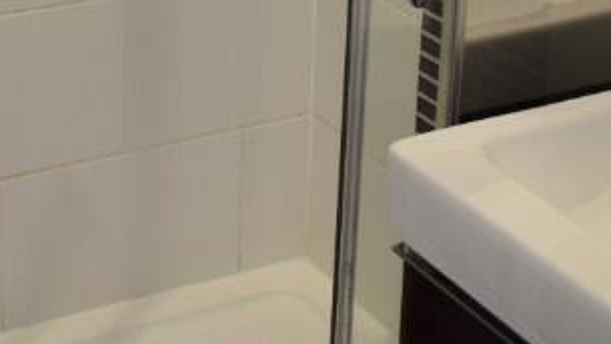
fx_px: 1540
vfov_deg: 12.1
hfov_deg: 22.0
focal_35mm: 95
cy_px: -181
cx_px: 78
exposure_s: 1/80
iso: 400
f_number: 4.5
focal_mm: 18
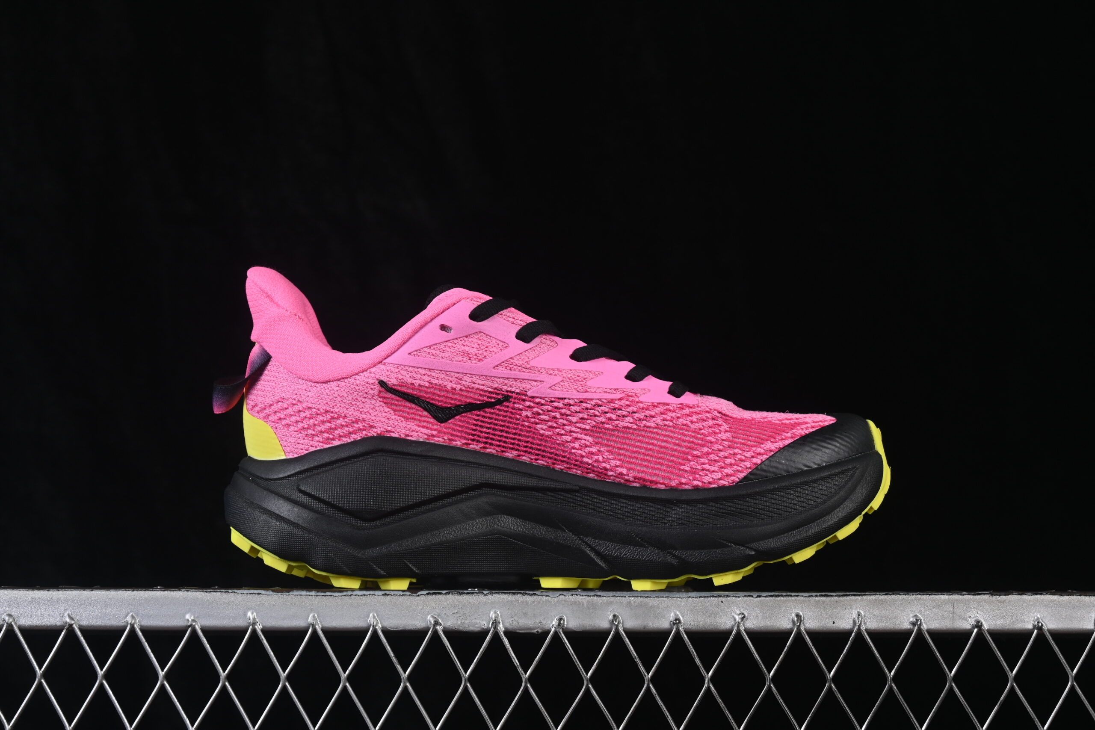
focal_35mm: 75
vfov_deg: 18.2
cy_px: 365
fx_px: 2281
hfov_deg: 27.0
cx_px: 548
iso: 160
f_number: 8
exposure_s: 1/80
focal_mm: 50
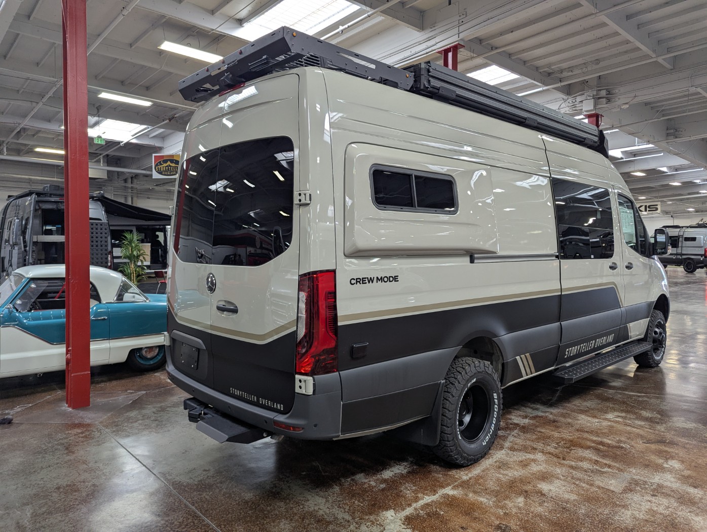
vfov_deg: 56.9
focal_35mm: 24
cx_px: 354
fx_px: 491
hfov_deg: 71.5
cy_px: 266
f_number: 1.85
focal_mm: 6.81
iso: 111
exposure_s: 1/120
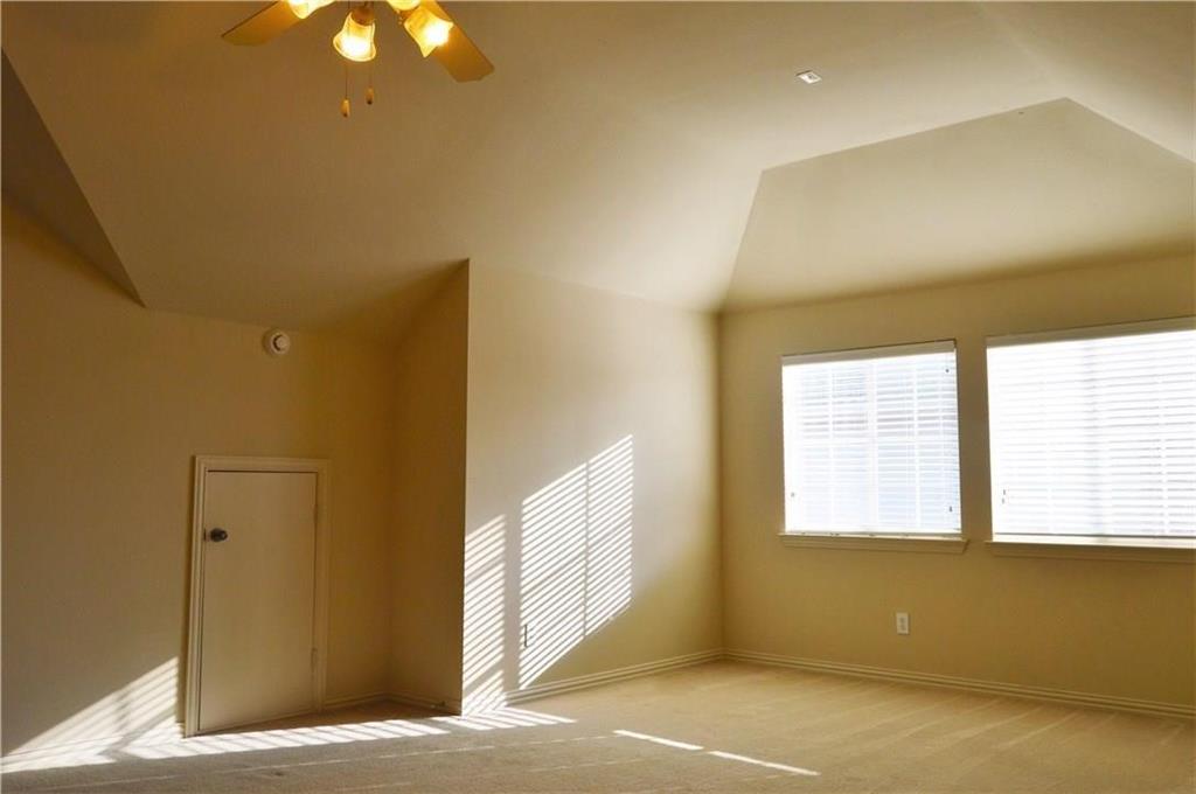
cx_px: 598
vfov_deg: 47.8
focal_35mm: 27
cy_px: 397
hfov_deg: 67.4
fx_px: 896
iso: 400
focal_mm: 18
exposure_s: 1/160
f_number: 9
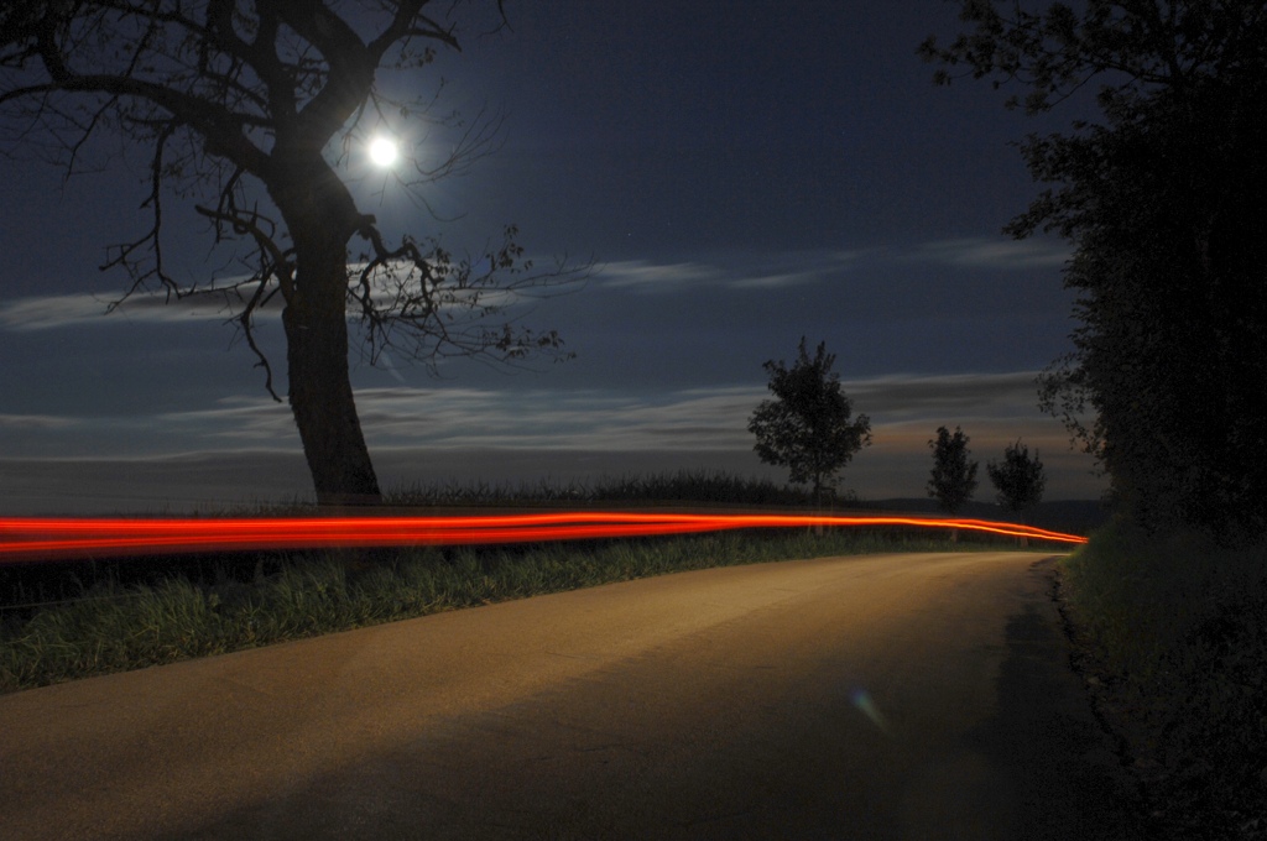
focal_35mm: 36
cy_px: 420
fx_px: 1265
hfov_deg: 53.2
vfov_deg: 36.8
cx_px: 634
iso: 160
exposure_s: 20
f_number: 8
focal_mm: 24
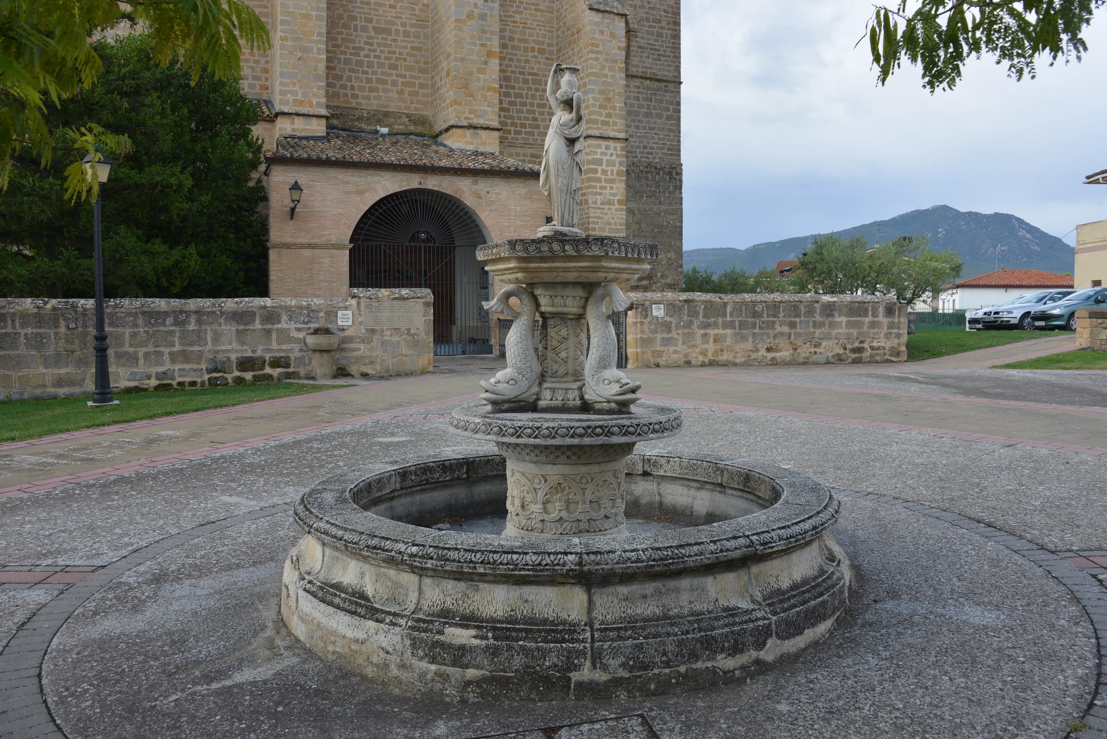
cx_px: 554
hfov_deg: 65.5
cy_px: 370
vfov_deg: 46.4
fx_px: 861
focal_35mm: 28
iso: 400
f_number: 8
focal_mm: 28
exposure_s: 1/250
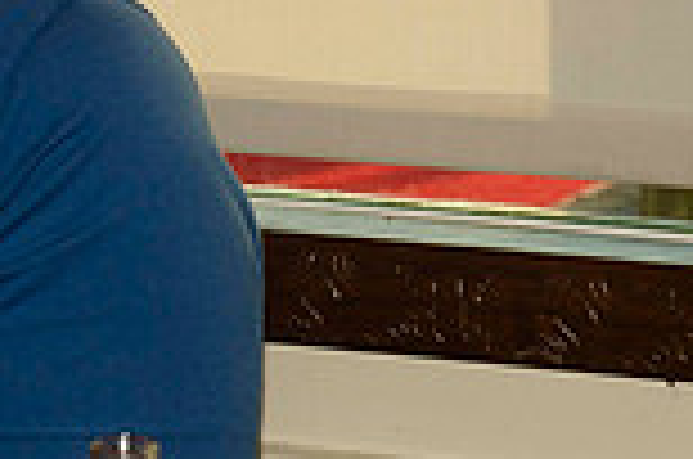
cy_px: 63
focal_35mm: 283
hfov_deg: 7.2
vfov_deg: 4.8
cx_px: -243
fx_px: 5436
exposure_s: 1/250
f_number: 5.6
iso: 100
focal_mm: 50
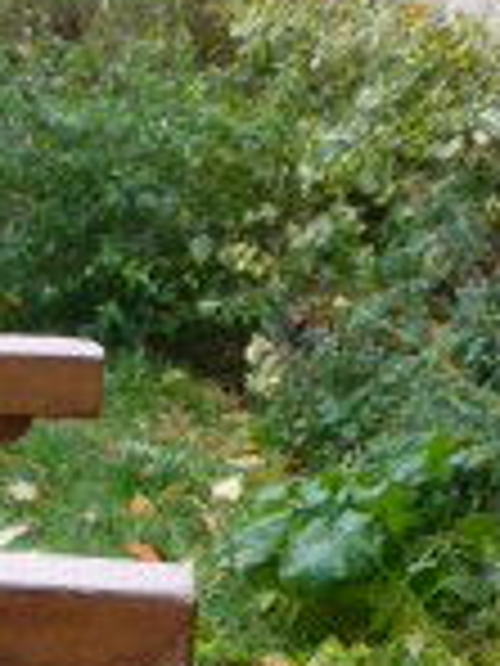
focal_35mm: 173
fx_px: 3332
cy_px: 1372
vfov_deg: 10.4
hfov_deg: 8.5
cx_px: -113
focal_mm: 6.9
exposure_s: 1/125
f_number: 3.9
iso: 400
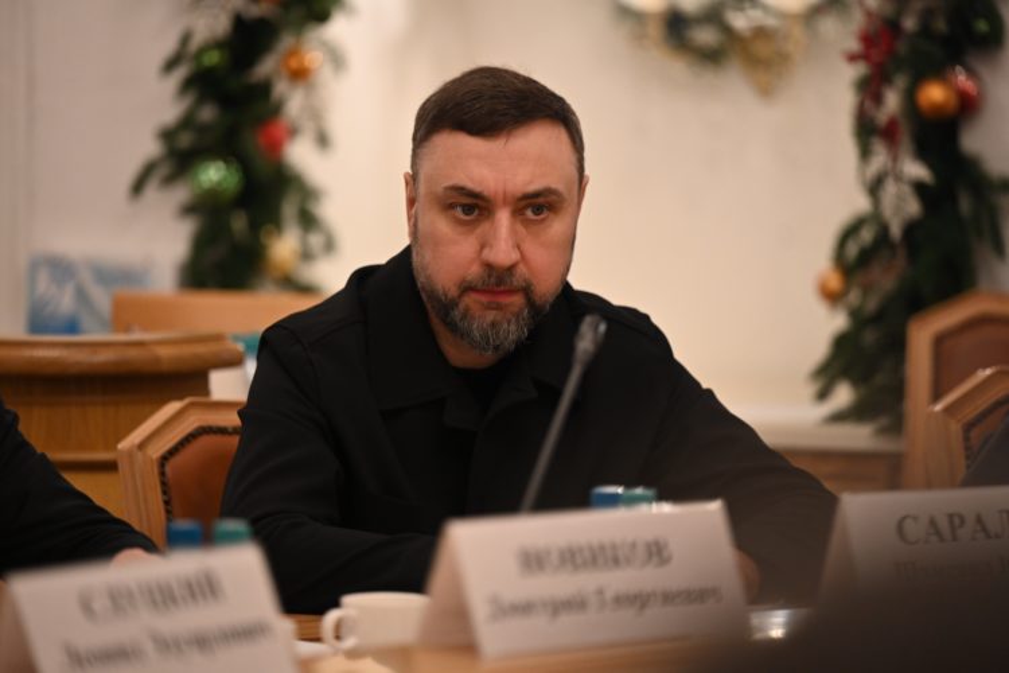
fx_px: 5185
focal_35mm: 185
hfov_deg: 11.1
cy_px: 336
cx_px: 504
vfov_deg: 7.4
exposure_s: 1/250
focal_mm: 185
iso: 1600
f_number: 2.8
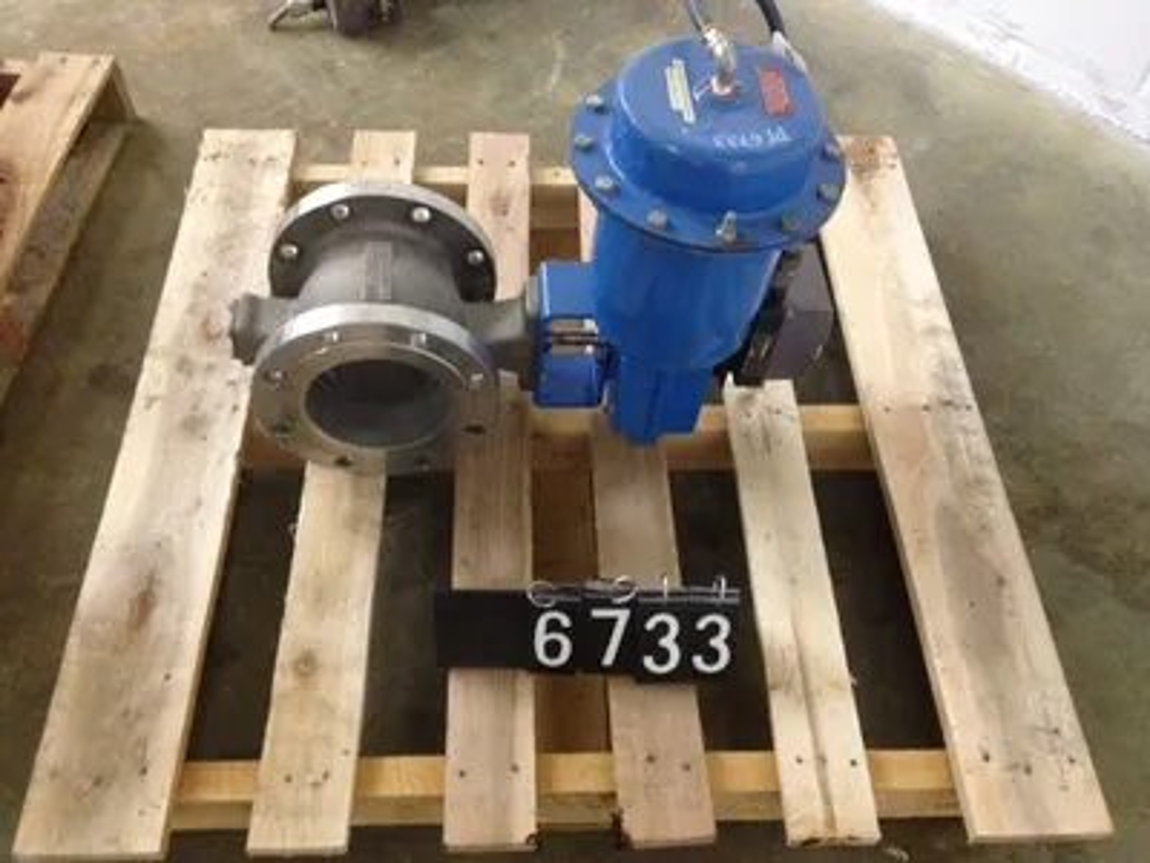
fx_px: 1163
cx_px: 575
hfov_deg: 52.6
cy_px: 432
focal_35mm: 35
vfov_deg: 40.7
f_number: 2.4
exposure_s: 1/20
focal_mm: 4.28
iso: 320
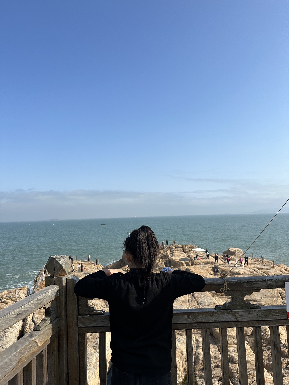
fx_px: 267
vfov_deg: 71.6
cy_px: 192
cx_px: 144
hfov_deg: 56.8
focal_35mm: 24
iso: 80
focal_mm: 6.86
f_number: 1.78
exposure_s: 1/5525
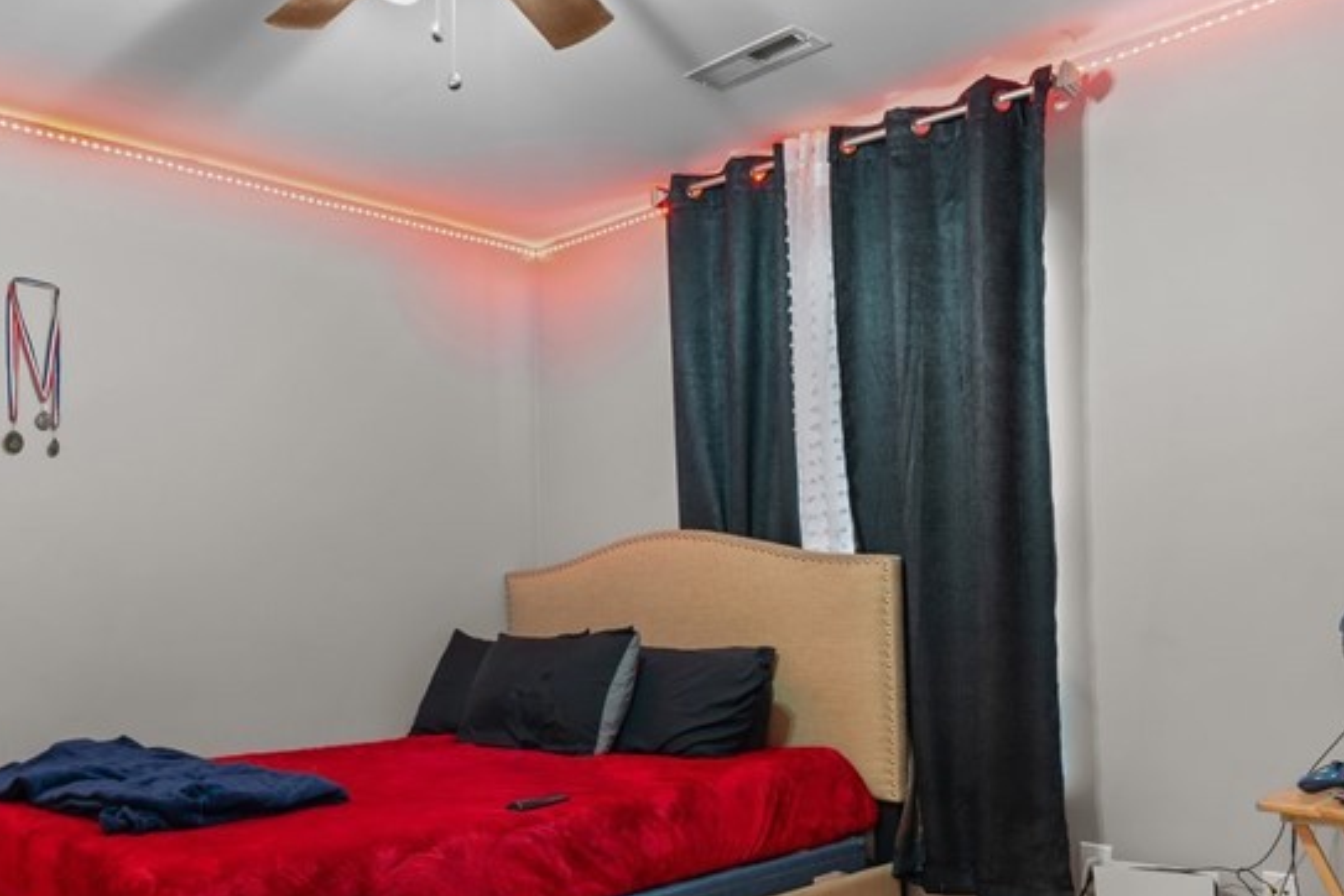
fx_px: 1232
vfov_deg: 39.6
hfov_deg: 56.6
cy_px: 585
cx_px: 511
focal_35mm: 33
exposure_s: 6
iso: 400
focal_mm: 16.5
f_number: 8
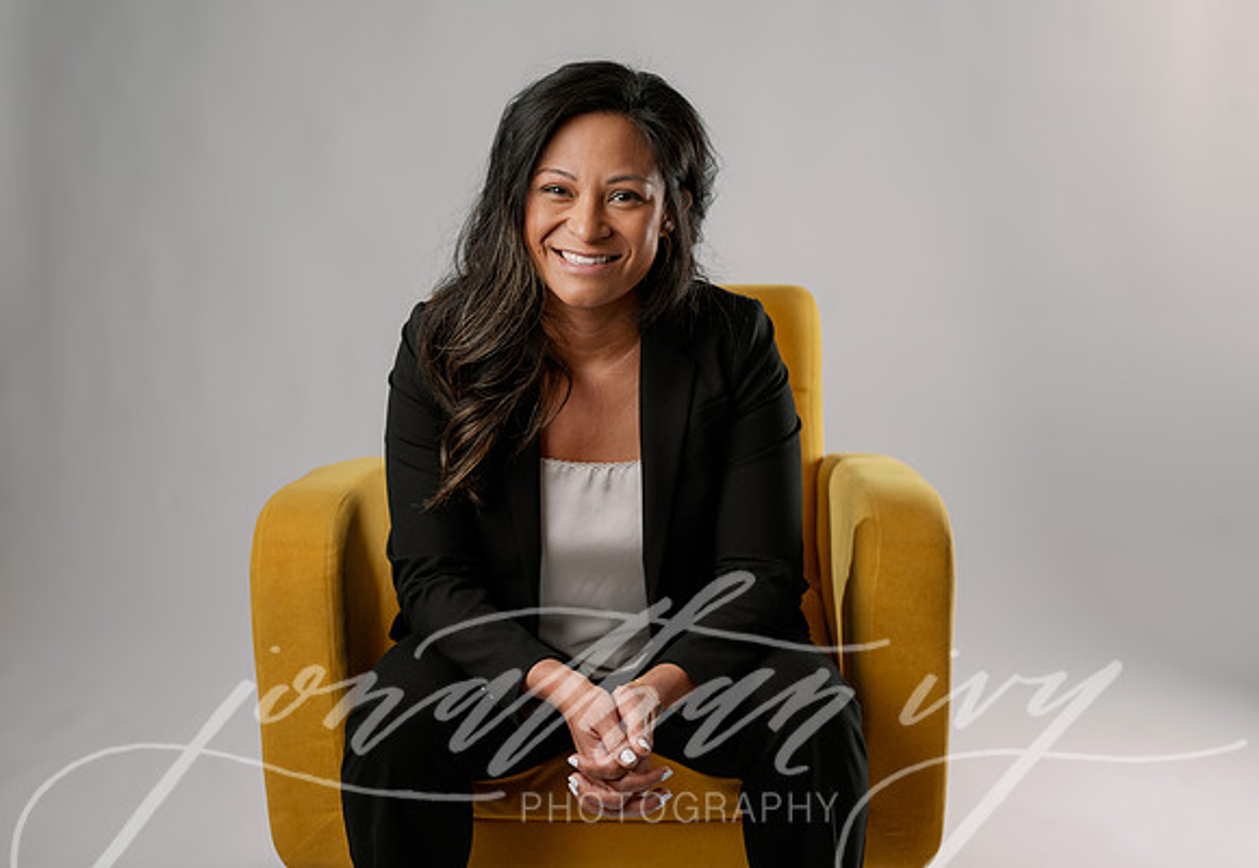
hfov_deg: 38.3
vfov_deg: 26.9
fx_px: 1813
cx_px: 606
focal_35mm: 51
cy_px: 434
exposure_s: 1/200
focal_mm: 50
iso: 100
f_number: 5
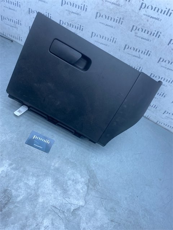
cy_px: 115
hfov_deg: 53.1
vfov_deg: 67.3
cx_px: 86
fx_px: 173
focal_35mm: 26
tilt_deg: -47.7
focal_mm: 4.25
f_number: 1.8
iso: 32
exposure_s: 1/610
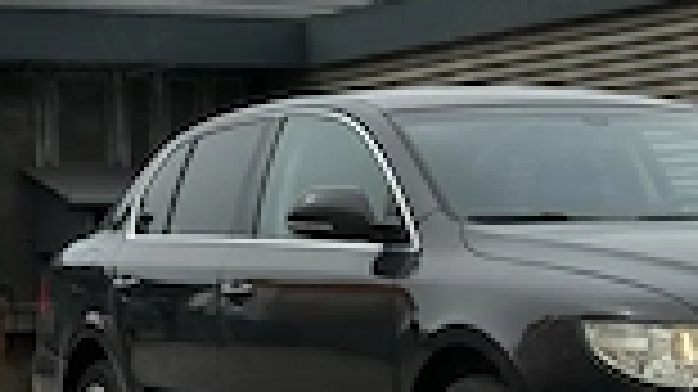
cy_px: 95
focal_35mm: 135
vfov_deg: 9.0
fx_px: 2497
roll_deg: +1.7
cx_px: 572
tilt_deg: +5.5
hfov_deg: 15.8
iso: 64
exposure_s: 1/8772
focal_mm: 6.76
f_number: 1.78
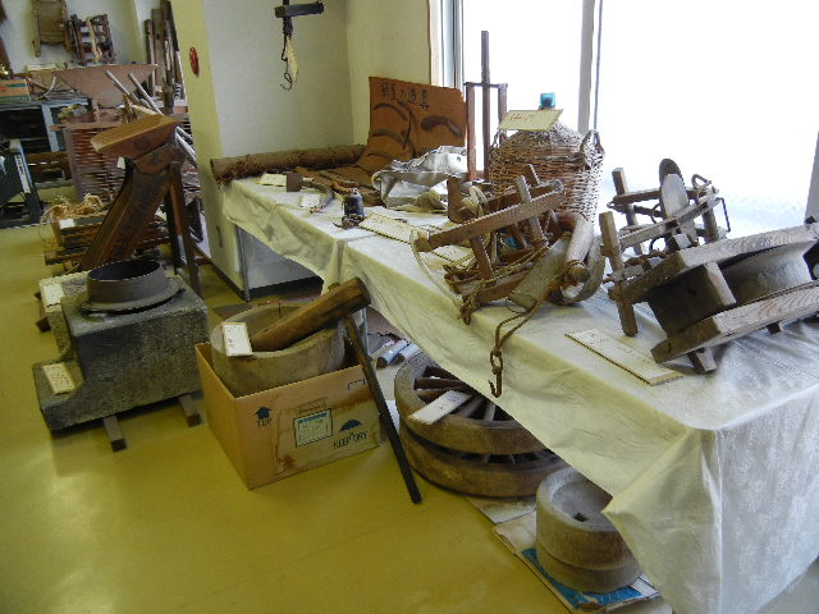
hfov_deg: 60.0
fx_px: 710
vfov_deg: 46.8
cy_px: 307
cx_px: 410
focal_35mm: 30
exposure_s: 1/30
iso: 192
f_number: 3.5
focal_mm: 5.4
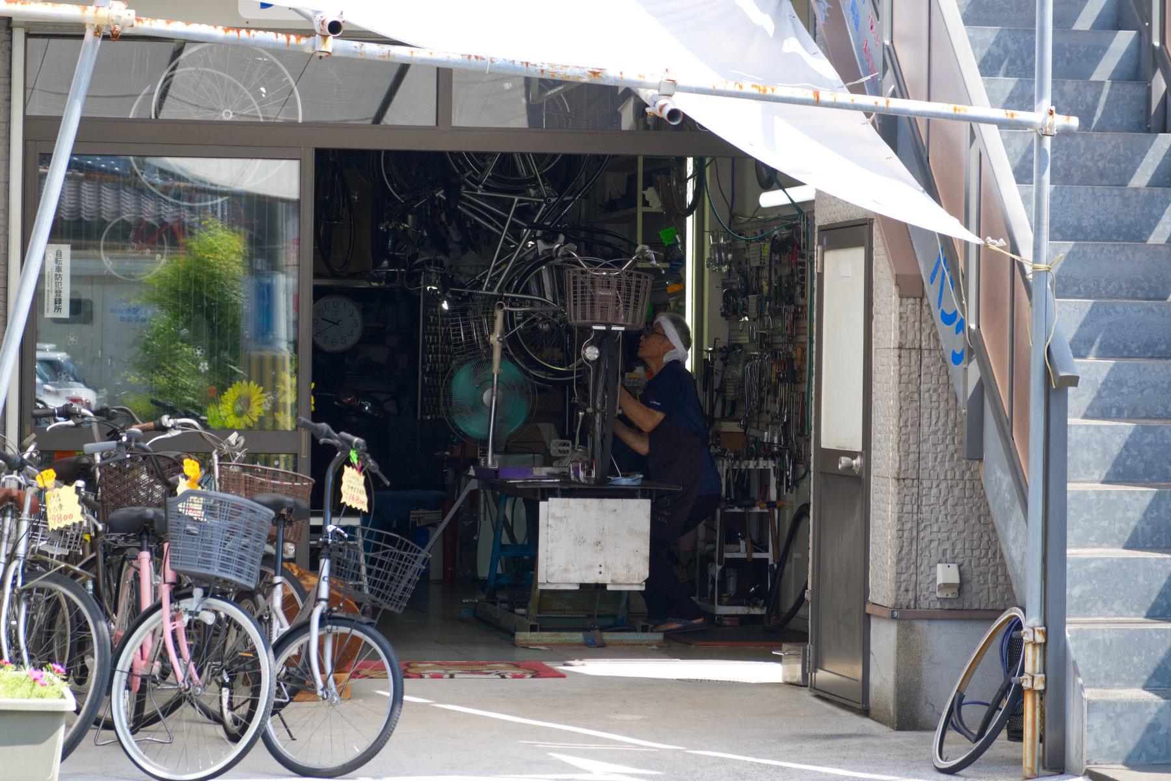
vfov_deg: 16.5
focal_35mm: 83
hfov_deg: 24.5
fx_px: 2700
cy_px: 390
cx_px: 586
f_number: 5
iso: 125
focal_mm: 55
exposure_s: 1/160
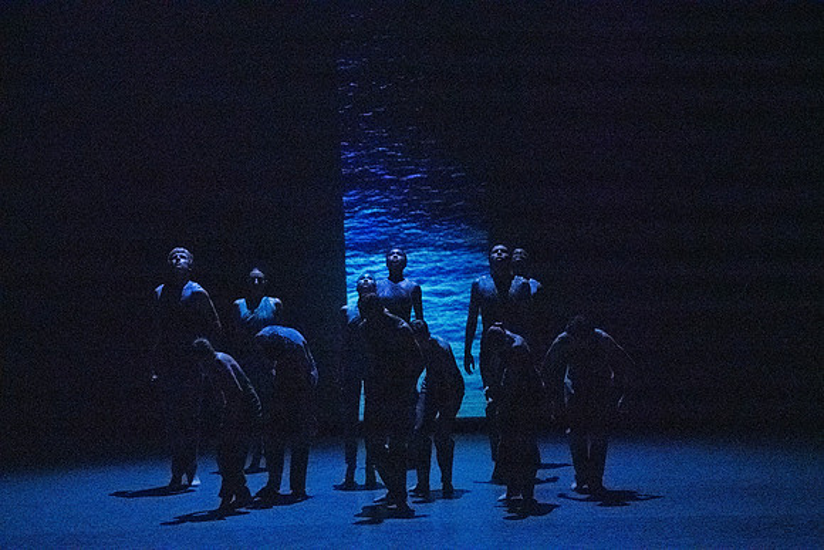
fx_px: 5929
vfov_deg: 5.3
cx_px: 412
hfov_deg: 7.9
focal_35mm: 259
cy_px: 275
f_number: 5.6
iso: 25600
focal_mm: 259
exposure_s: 1/400
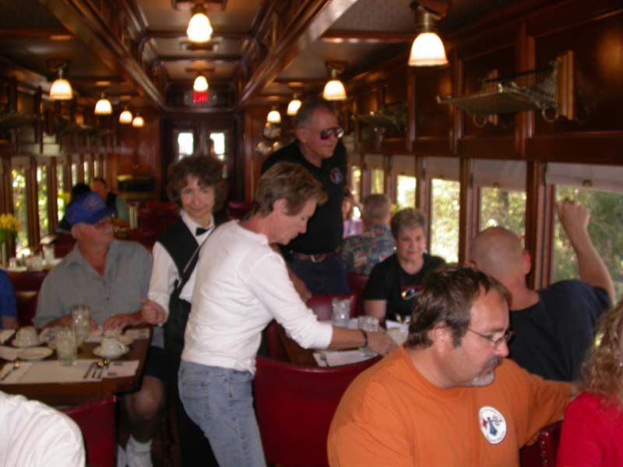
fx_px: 684
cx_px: 312
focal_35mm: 38
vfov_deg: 37.7
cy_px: 234
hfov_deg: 49.0
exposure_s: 1/60
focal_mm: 7.85
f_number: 2.6
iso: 100
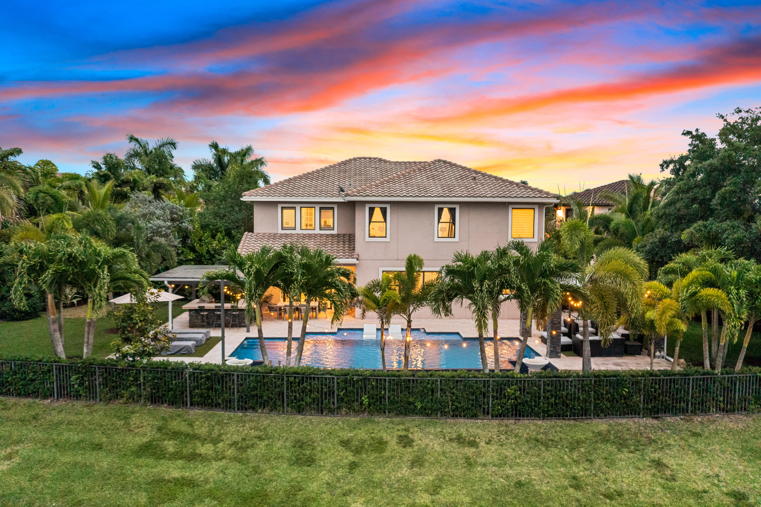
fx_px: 592
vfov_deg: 46.4
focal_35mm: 28
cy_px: 254
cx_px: 380
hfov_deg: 65.5
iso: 800
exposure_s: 1/40
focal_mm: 10.26
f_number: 2.8
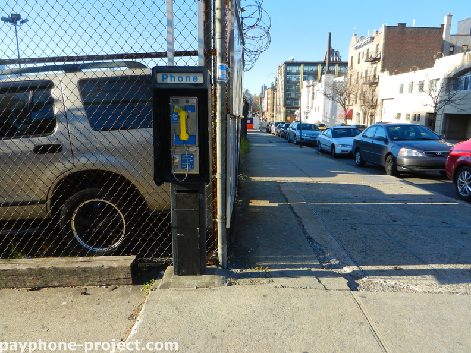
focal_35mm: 25
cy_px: 176
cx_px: 236
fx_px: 340
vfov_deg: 54.9
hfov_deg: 69.4
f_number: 3.5
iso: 160
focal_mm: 4.5
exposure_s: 1/800
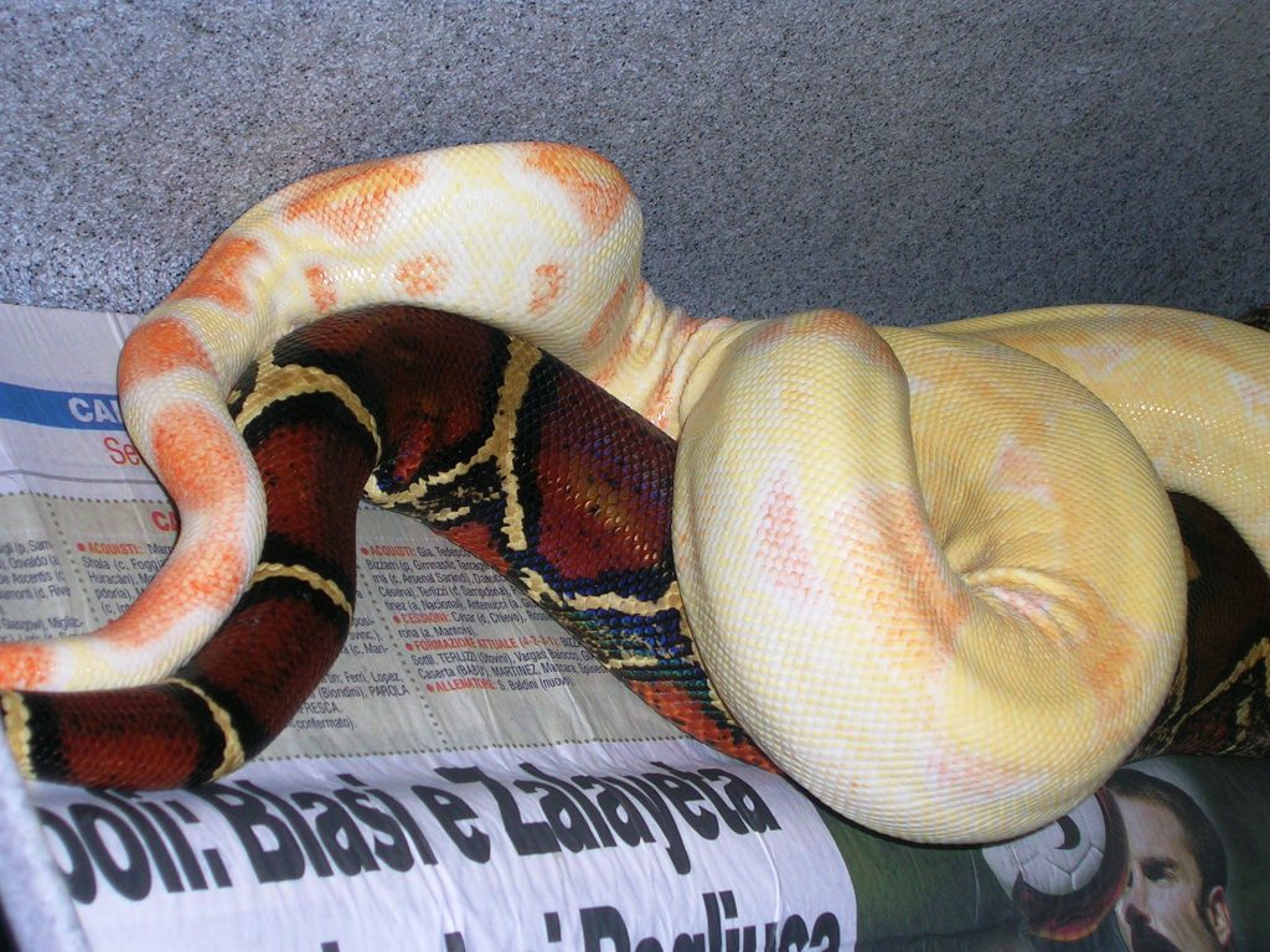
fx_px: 3155
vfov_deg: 17.2
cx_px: 635
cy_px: 476
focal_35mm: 86
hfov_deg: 22.8
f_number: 4.2
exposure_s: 1/60.1
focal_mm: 13
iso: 50
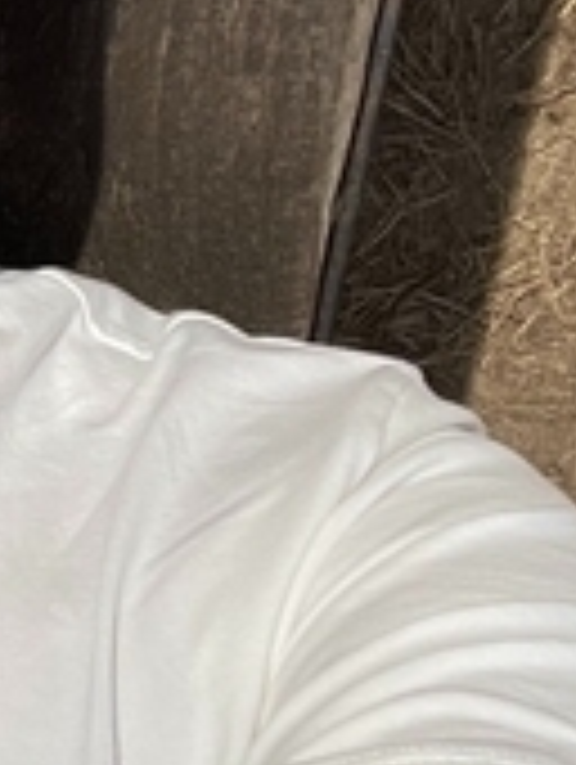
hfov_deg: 12.1
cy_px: 198
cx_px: -603
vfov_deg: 18.1
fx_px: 2390
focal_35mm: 108
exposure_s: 1/857
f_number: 2.2
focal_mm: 2.71
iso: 25
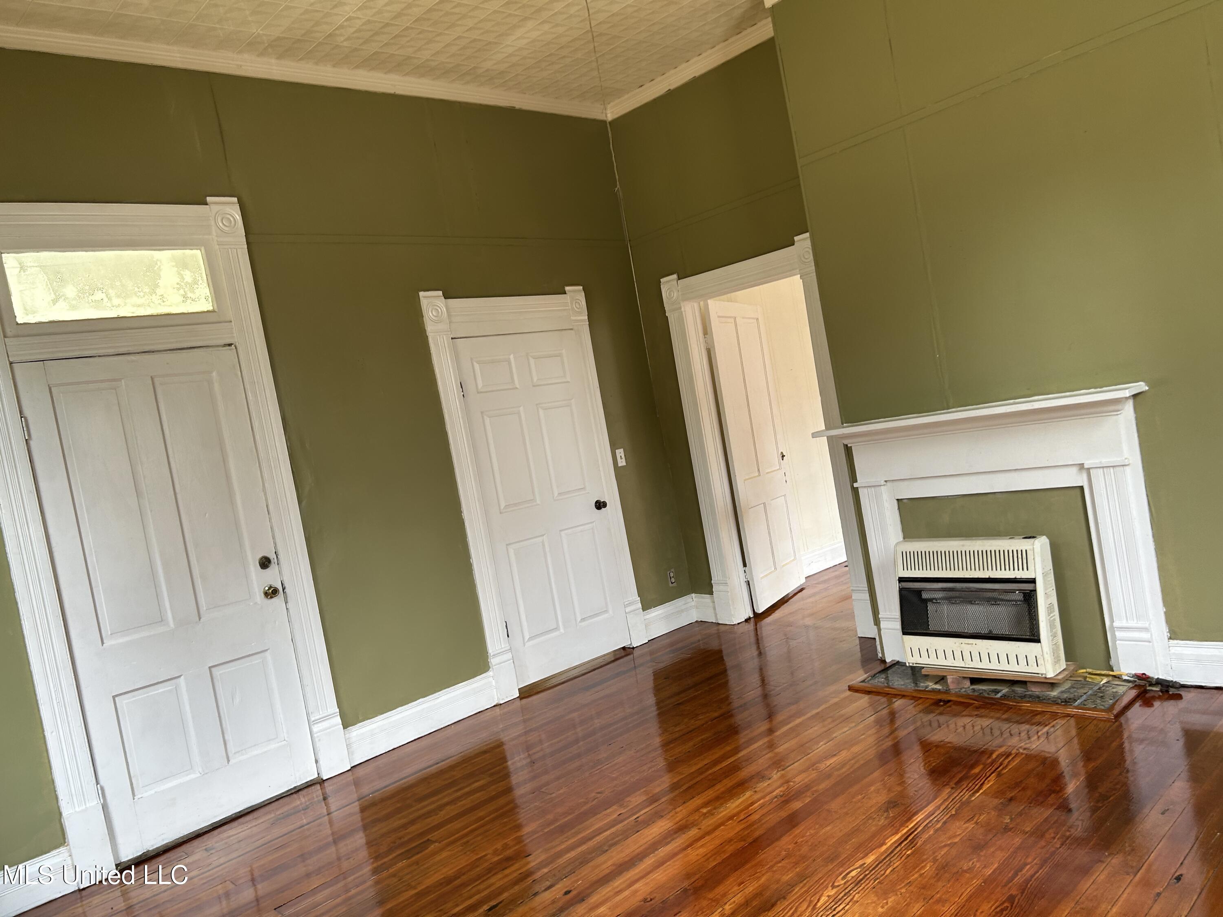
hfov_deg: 67.3
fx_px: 919
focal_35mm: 26
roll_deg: +9.9
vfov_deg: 53.1
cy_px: 458
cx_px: 612
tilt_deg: -9.5
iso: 50
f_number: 1.5
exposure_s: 1/121
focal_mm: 5.7
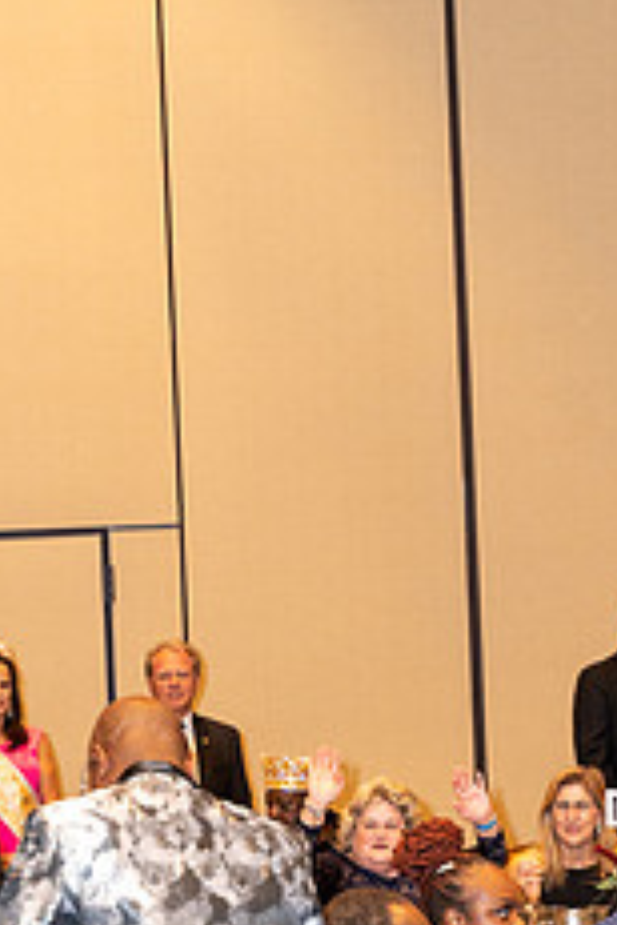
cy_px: 761
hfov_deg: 9.4
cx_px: 116
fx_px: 3753
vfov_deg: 14.0
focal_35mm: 146
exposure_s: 1/125
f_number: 4
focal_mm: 75
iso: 4000
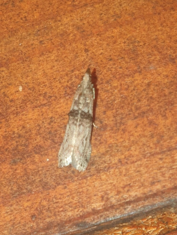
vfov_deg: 67.3
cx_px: 88
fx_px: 177
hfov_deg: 53.1
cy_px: 118
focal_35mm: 26
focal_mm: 4.3
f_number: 2.4
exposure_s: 1/490
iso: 50
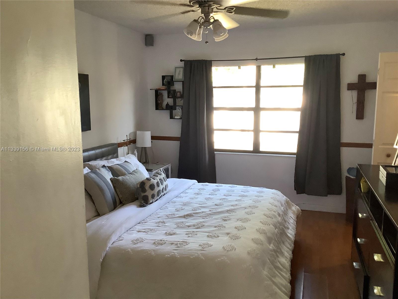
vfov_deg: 45.4
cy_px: 150
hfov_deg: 58.4
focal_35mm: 31
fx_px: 356
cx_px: 199
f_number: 2.4
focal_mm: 3.3
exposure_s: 1/60
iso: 160
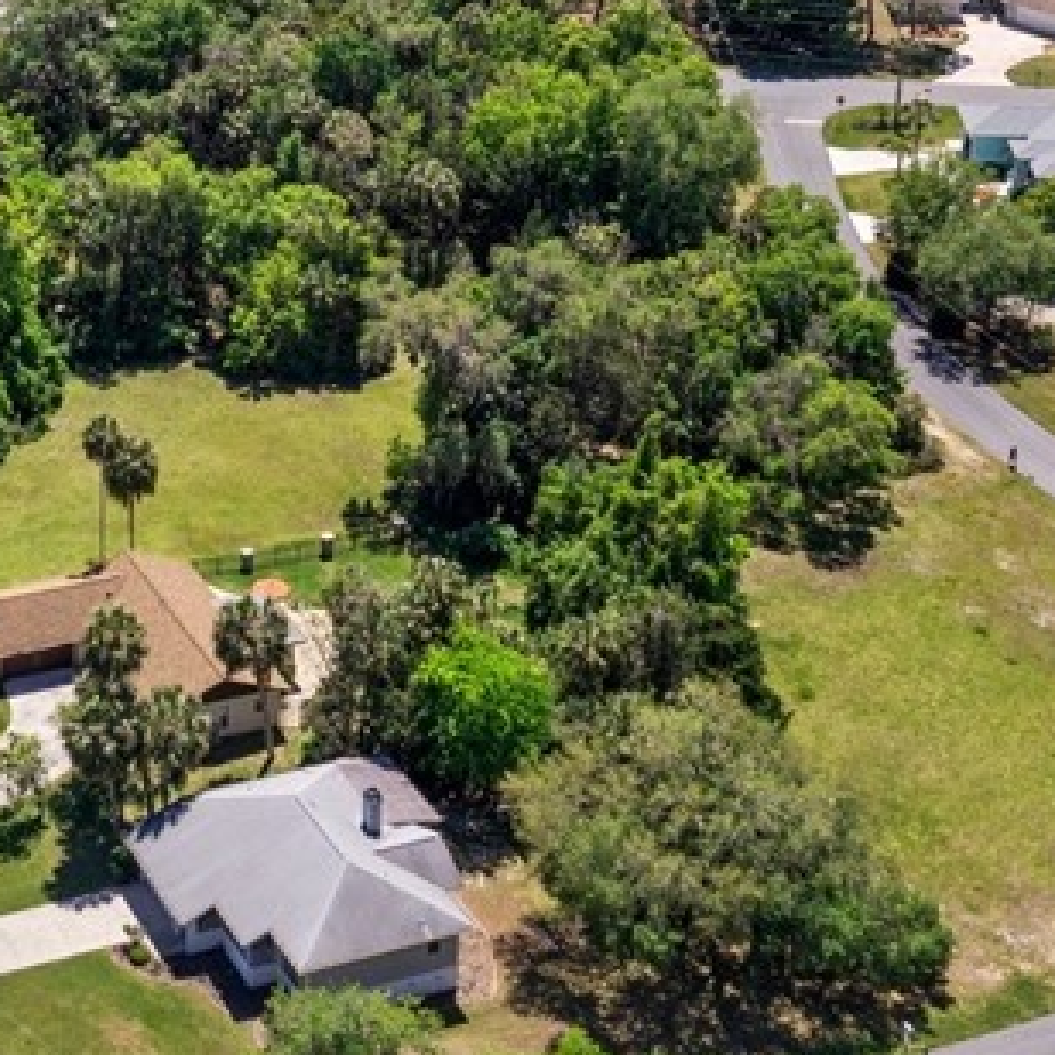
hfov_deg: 20.3
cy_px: -159
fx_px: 2896
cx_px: 151
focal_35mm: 84
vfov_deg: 19.6
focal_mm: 10.26
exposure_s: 1/320
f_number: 5.6
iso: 100
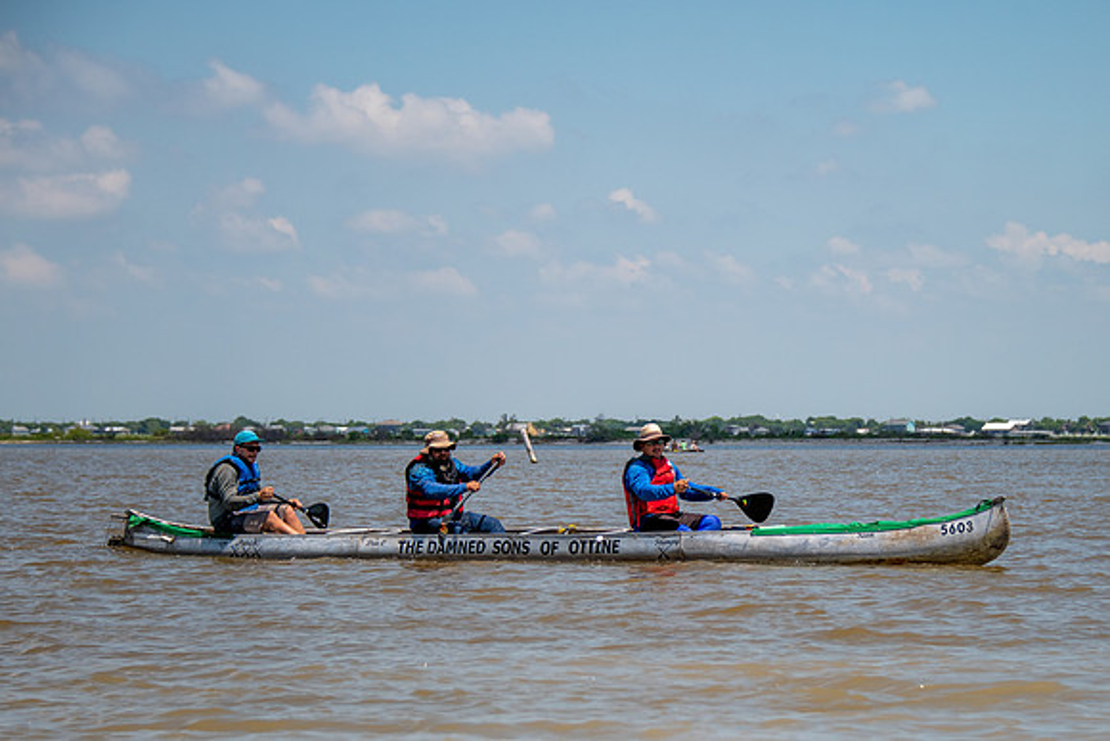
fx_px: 4316
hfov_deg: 14.6
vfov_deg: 9.8
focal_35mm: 140
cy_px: 508
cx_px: 677
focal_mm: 100
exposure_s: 1/2000
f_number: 5.3
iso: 160
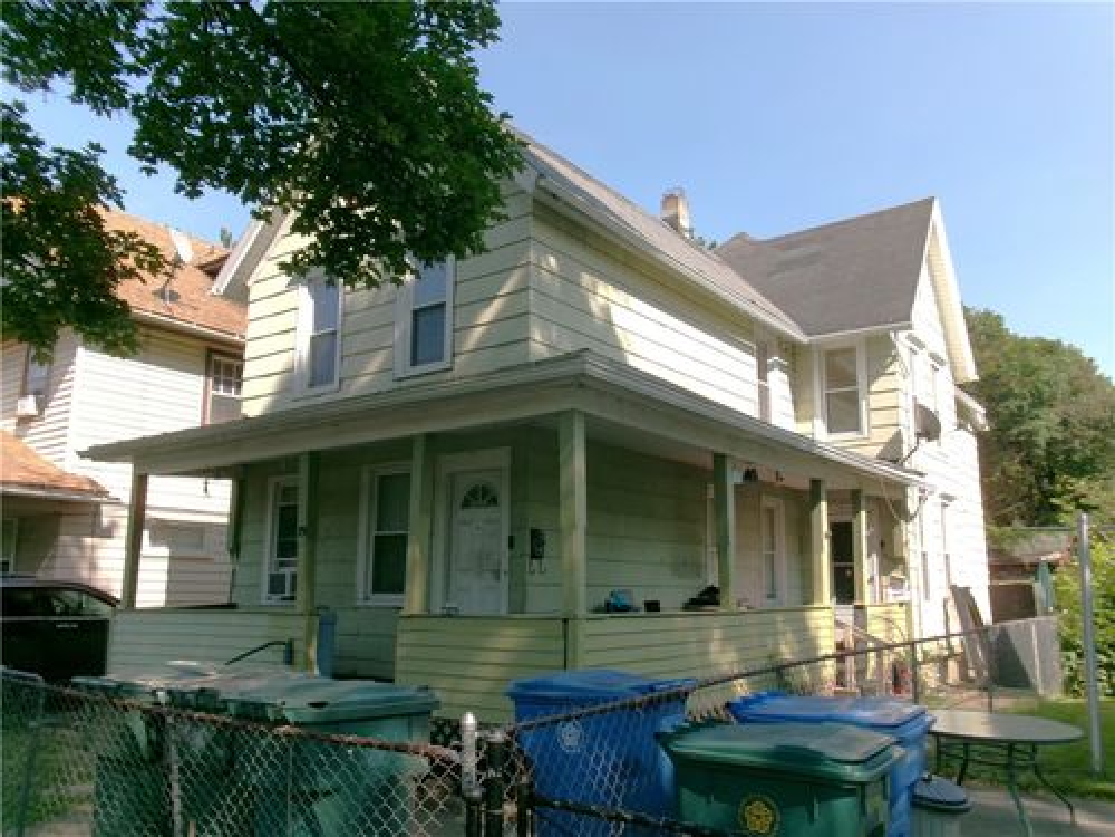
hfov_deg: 63.4
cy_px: 418
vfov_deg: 49.7
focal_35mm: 28
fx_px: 902
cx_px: 558
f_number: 10.8
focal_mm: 5.1
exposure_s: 1/60
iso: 100
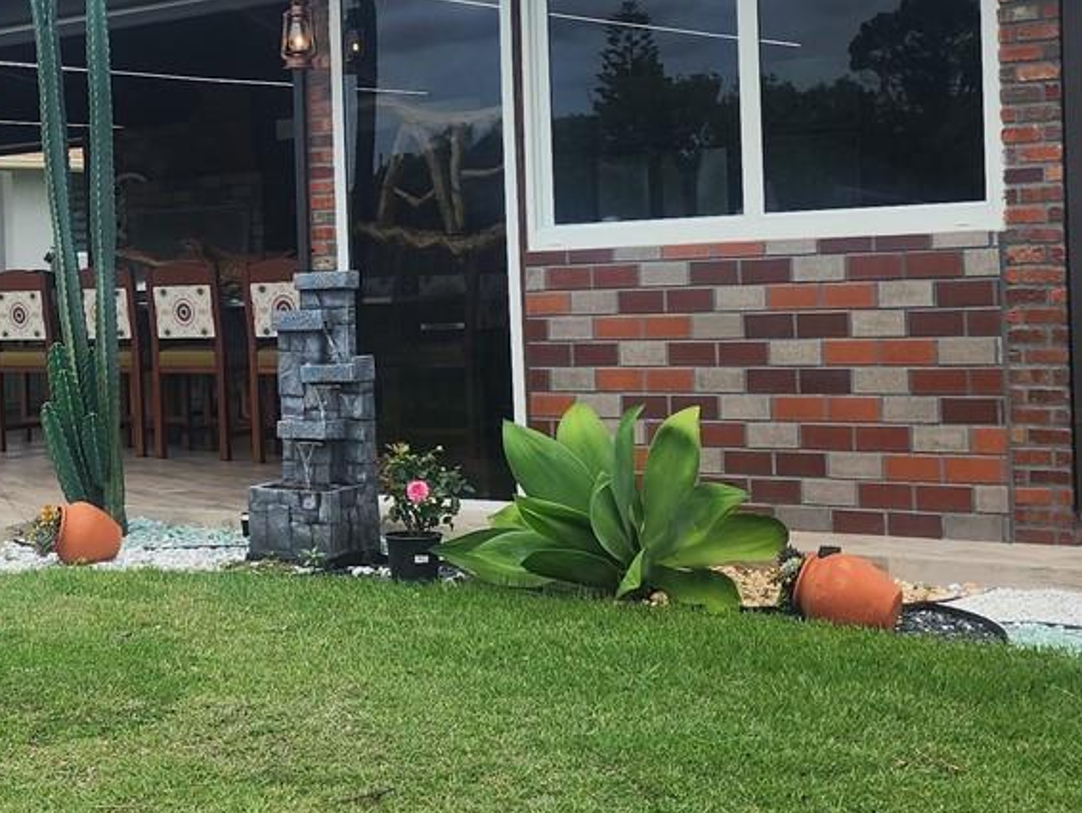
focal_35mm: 65
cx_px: 36
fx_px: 2033
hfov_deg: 28.2
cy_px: 291
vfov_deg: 22.5
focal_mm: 6.4
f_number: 1.8
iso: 12
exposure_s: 1/1258
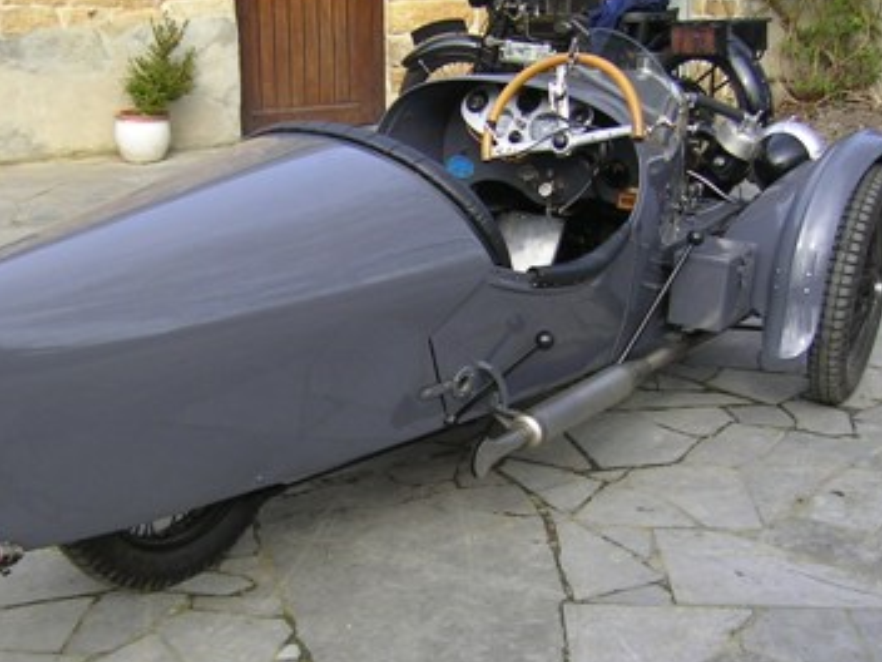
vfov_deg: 26.0
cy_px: 436
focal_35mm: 56
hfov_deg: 34.2
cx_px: 357
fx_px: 1427
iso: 50
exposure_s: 1/318
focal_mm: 5.6
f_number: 2.8
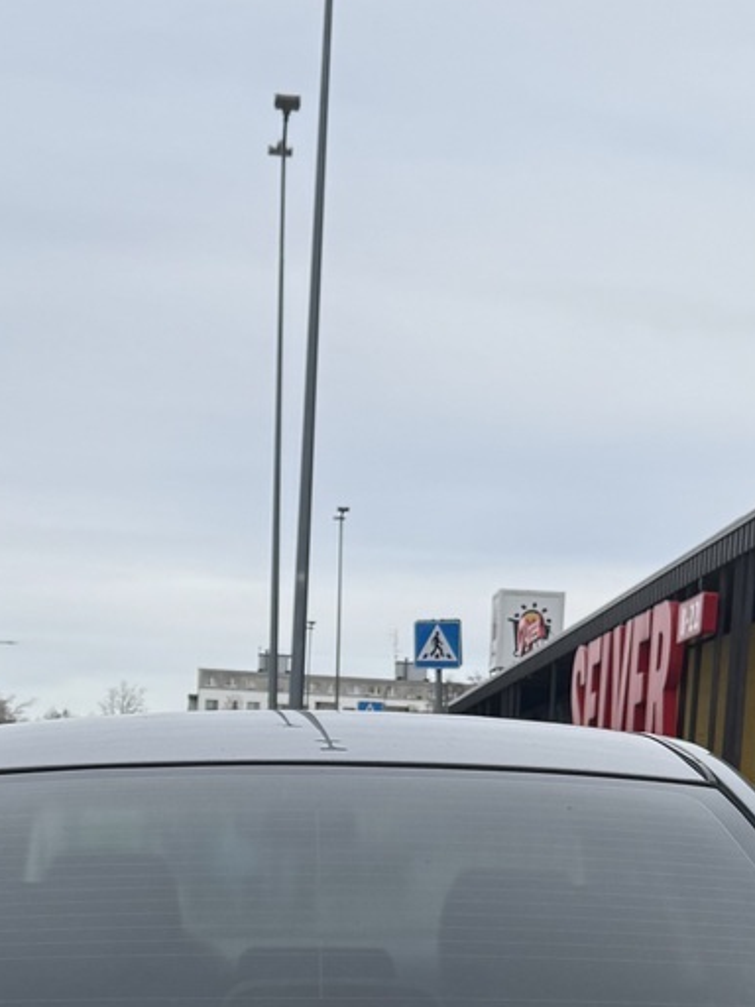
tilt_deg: -3.9
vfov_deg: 24.6
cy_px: 1046
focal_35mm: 75
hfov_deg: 19.6
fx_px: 2181
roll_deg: -3.6
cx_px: 399
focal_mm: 6.76
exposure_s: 1/3247
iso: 80
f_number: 1.78
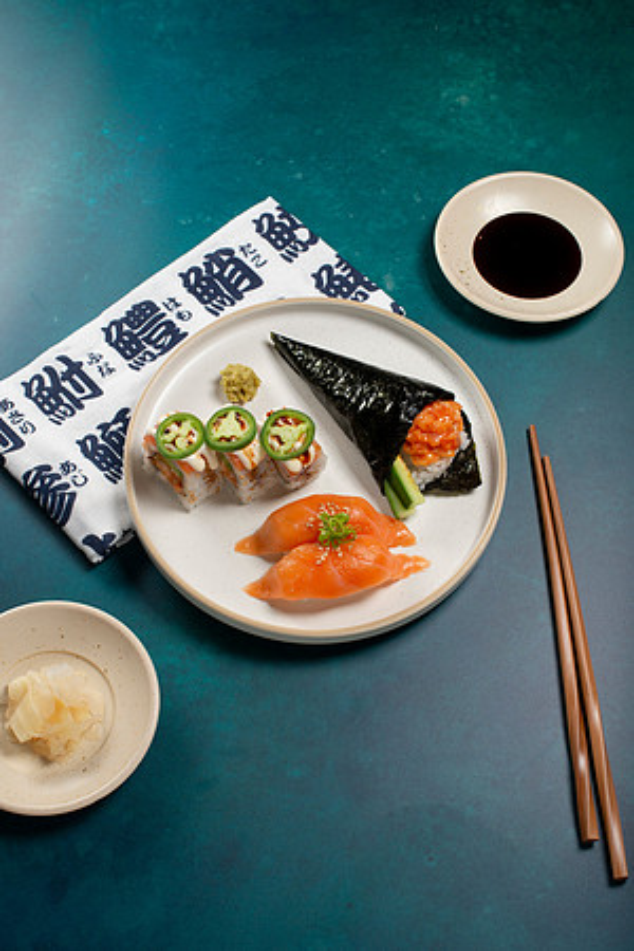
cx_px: 317
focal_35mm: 50
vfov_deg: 39.6
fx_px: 1321
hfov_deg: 27.0
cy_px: 476
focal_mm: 50
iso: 250
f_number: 9
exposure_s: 1/200
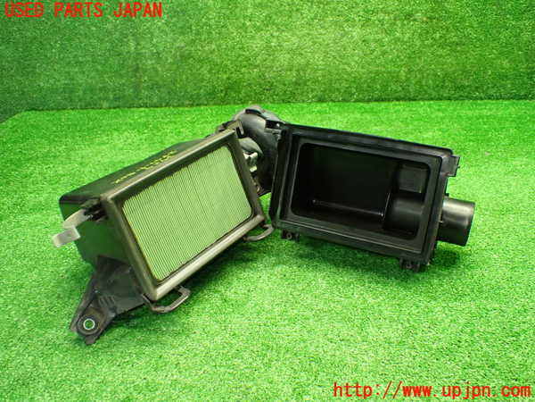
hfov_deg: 60.0
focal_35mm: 30
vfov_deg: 46.8
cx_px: 268
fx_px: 464
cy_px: 201
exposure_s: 1/60
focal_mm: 5.4
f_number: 2.3
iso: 800
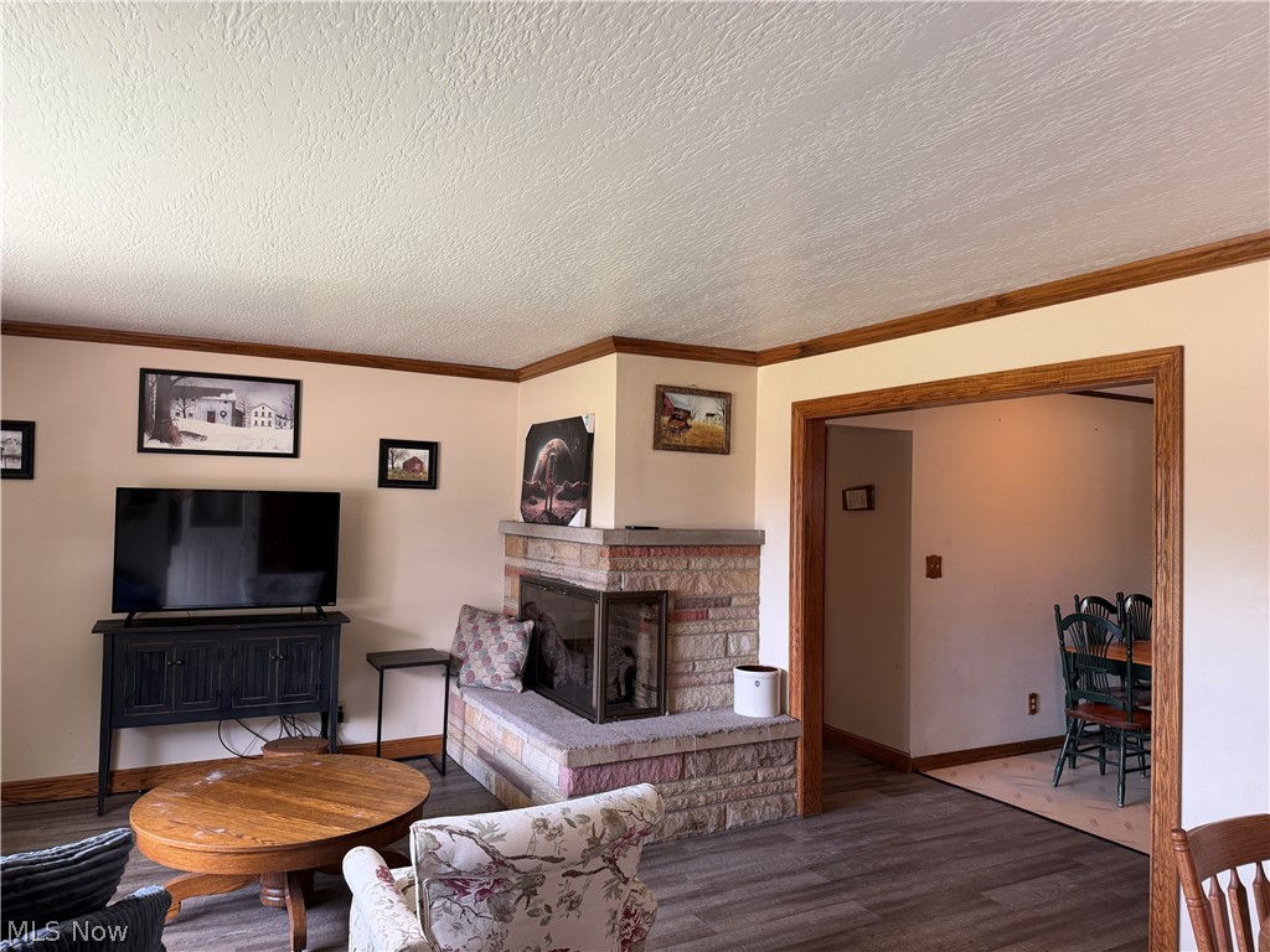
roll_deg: -1.2
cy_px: 476
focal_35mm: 24
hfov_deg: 71.6
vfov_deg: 56.8
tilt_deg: +1.4
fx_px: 881
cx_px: 635
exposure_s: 1/121
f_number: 1.78
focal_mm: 6.76
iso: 125
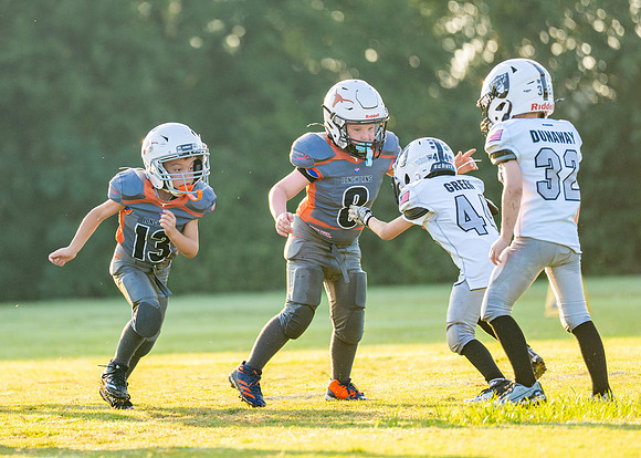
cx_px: 157
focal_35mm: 345
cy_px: 222
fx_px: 6277
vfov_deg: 4.2
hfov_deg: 5.8
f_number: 2.8
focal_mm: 200
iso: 500
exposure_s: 1/2500
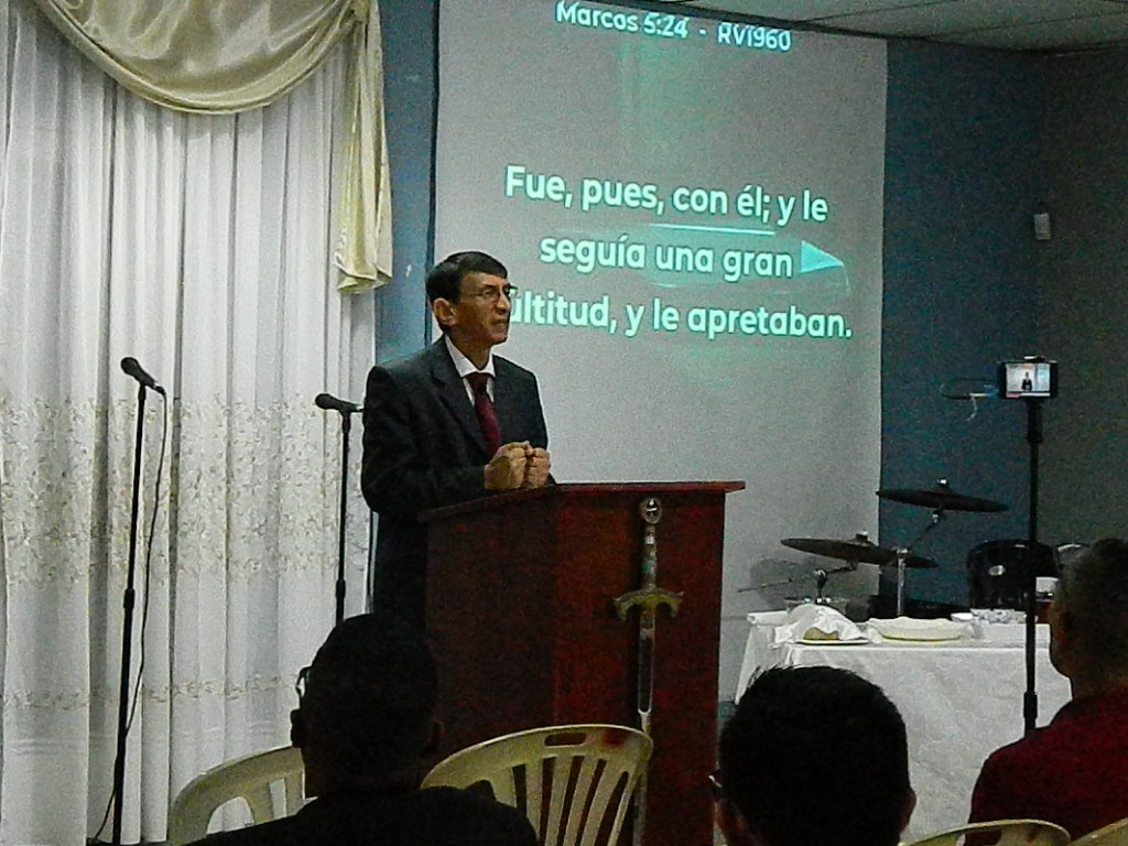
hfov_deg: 23.3
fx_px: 2737
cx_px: 564
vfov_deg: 17.6
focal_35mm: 84
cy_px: 423
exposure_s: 1/60
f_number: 4.2
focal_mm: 15.1
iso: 2800
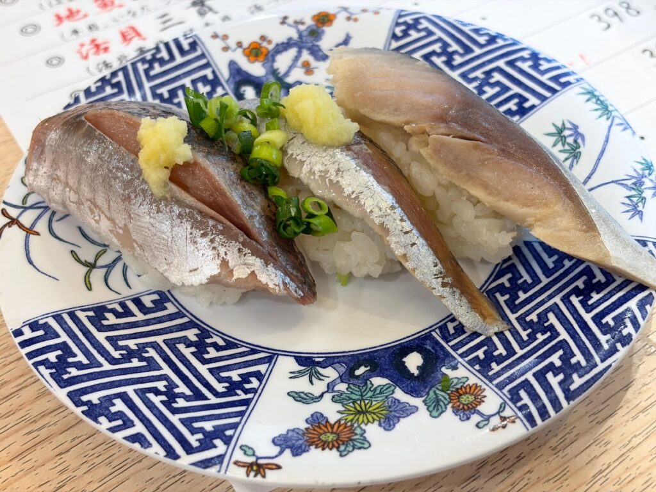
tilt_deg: -46.6
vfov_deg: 28.0
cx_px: 328
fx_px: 985
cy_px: 246
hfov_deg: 36.8
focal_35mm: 52
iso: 50
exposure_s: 1/50
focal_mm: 5.96
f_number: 1.6
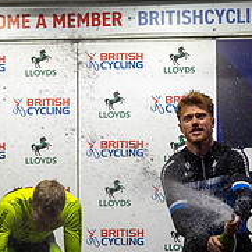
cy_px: 233
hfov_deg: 10.3
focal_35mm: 169
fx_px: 1392
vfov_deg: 10.3
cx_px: 22
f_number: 2.8
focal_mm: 62
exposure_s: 1/640
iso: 1250
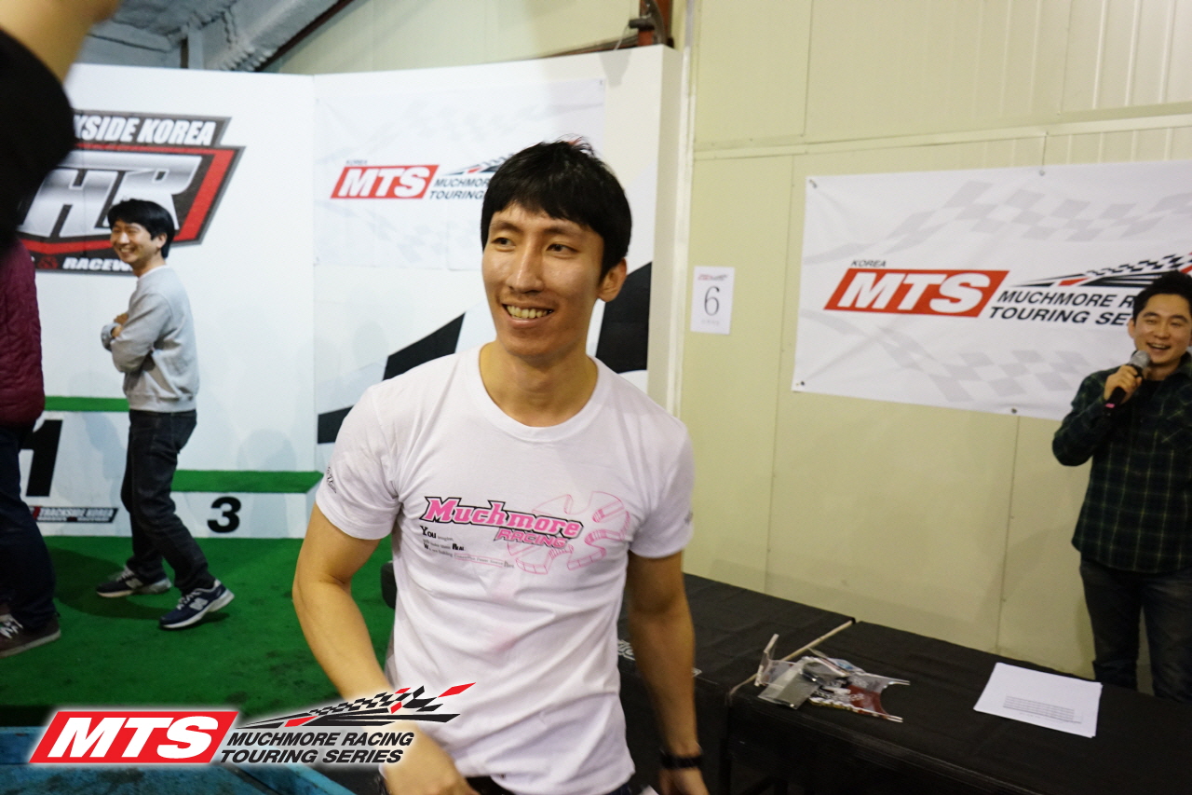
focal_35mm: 28
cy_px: 398
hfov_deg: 65.5
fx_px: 927
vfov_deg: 46.4
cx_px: 596
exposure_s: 1/60
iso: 4000
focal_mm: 28
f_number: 5.6
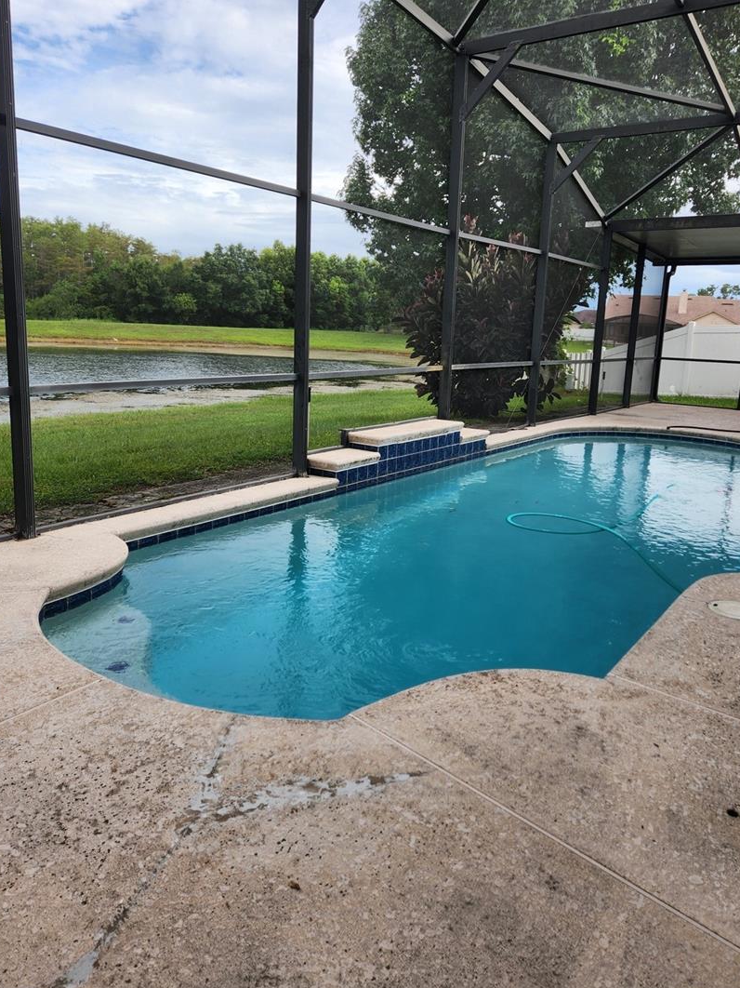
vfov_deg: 67.3
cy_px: 468
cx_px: 407
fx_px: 741
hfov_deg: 53.0
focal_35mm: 26
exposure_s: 1/407
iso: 20
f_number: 1.8
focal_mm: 5.4
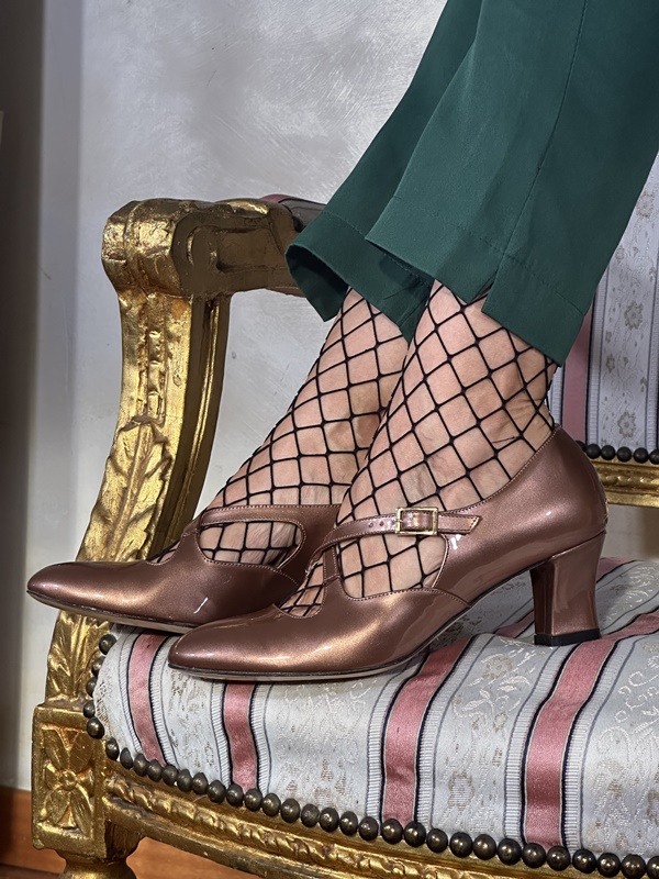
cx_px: 330
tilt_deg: -3.6
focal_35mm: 77
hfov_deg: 19.1
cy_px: 440
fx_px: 1955
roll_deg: -1.9
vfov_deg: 25.3
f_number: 2.8
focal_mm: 9
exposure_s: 1/100
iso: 160
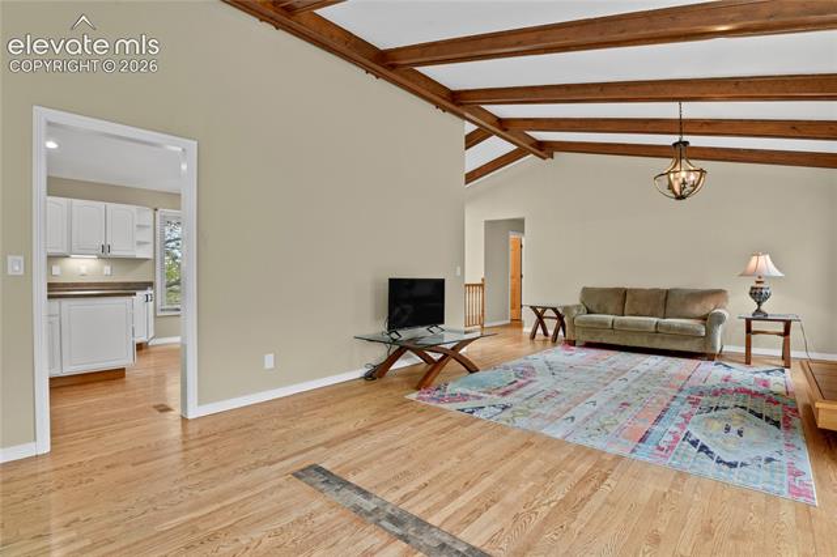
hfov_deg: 93.3
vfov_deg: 70.4
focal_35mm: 17
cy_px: 278
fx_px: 395
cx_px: 418
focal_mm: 17
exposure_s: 1.3
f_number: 8
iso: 250
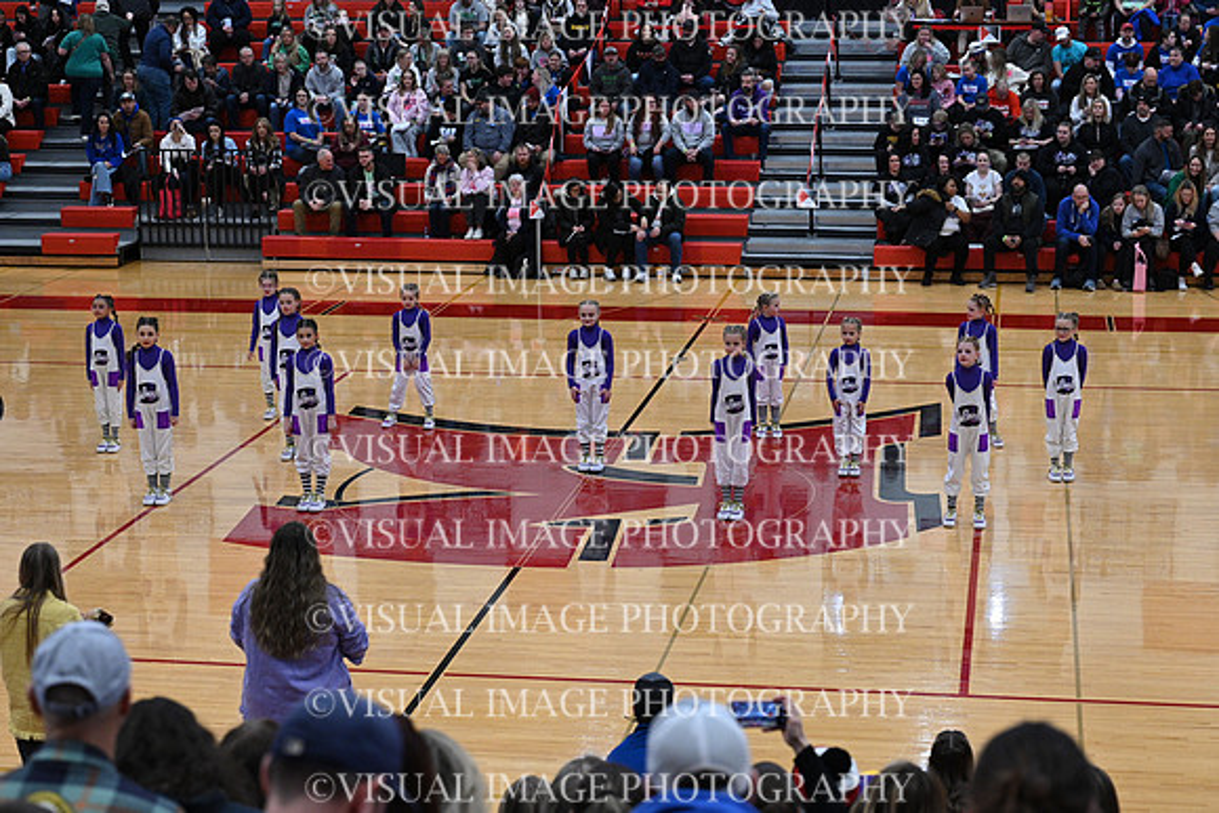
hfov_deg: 28.8
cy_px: 406
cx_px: 610
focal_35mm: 70
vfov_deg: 19.5
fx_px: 2371
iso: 4000
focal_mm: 70
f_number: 4
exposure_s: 1/400
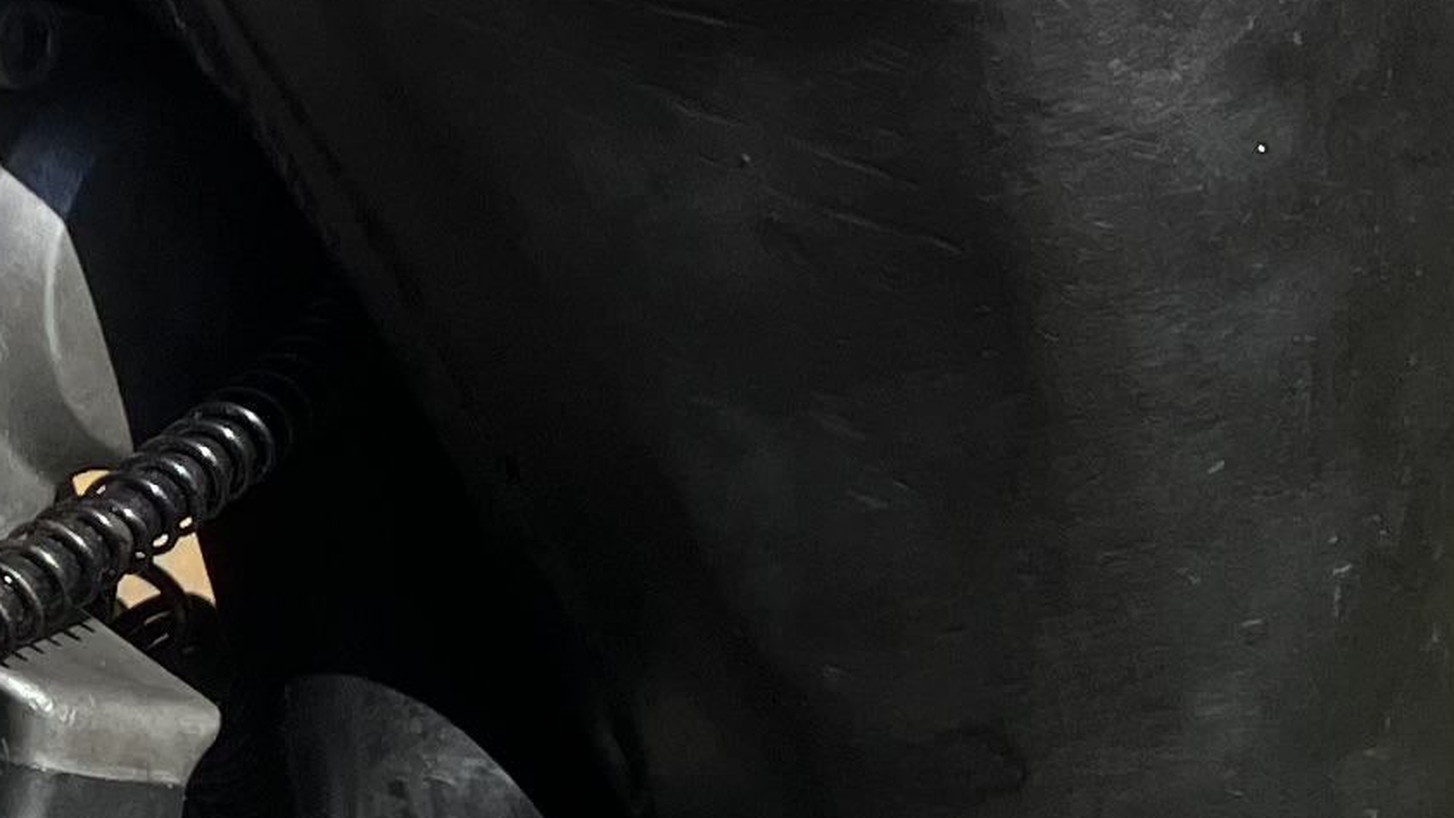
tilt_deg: -23.0
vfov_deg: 8.3
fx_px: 5630
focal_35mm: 146
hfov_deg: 13.9
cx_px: -654
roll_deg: +1.7
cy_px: 554
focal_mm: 3.99
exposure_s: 1/1869
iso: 32
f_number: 1.8
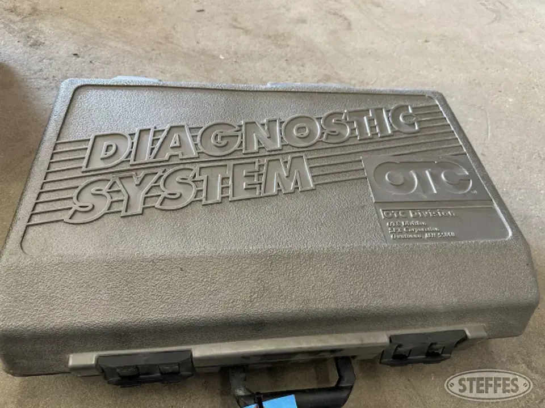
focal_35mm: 24
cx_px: 272
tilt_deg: -53.7
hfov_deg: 71.6
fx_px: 378
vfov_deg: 56.8
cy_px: 204
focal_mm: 6.86
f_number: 1.78
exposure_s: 1/60
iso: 320
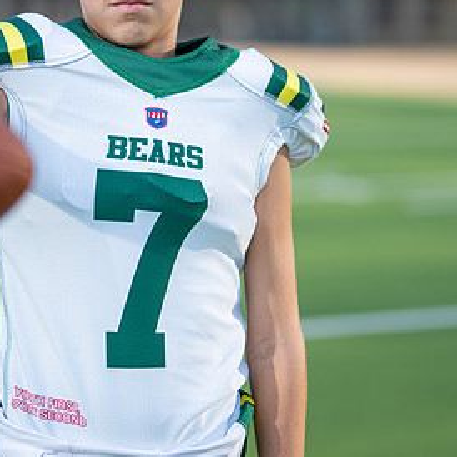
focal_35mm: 117
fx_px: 1748
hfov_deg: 14.9
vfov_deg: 14.8
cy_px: 102
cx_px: 177
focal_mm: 50
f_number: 1.2
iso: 100
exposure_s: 1/3200
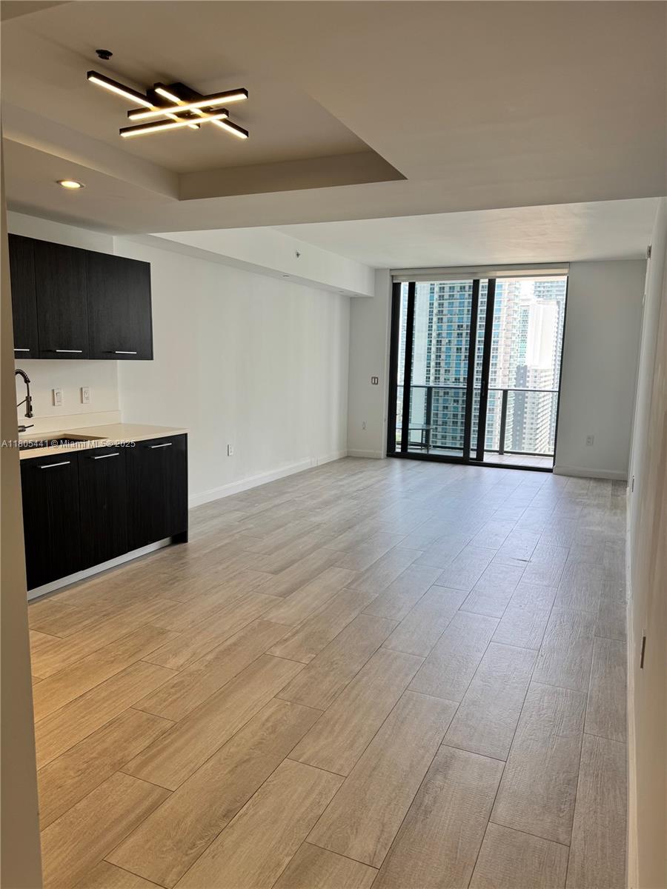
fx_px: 617
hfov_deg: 56.8
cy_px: 444
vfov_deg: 71.6
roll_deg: +0.0
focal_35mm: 24
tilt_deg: -8.8
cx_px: 334
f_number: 1.78
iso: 64
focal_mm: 6.76
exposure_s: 1/120
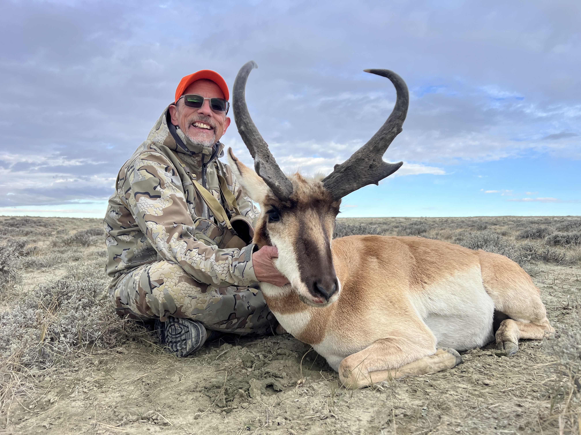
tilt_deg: +0.2
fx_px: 436
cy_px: 218
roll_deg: -0.5
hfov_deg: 67.3
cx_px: 290
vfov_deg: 53.1
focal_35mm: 26
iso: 50
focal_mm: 5.7
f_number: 1.5
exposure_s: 1/1068
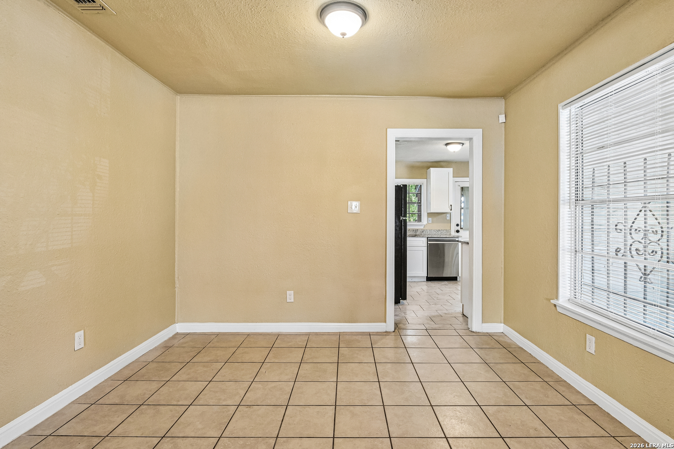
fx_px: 318
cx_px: 337
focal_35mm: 17
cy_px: 224
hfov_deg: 93.3
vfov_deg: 70.4
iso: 1600
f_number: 8
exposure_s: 1/15
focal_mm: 17
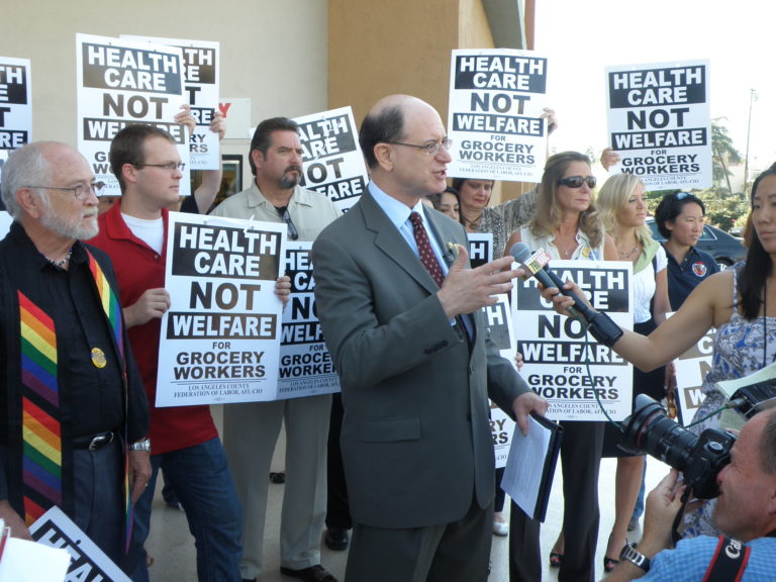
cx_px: 388
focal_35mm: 41
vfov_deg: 35.1
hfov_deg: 45.8
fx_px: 919
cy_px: 291
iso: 64
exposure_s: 1/80
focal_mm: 7.32
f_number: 3.5
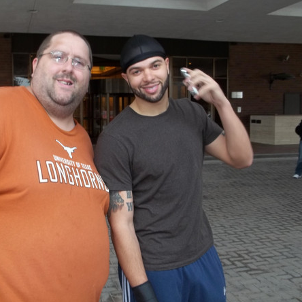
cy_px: 152
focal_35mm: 42
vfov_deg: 40.0
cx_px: 127
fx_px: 415
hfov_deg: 39.9
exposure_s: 1/30
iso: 64
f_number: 3.3
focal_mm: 5.9
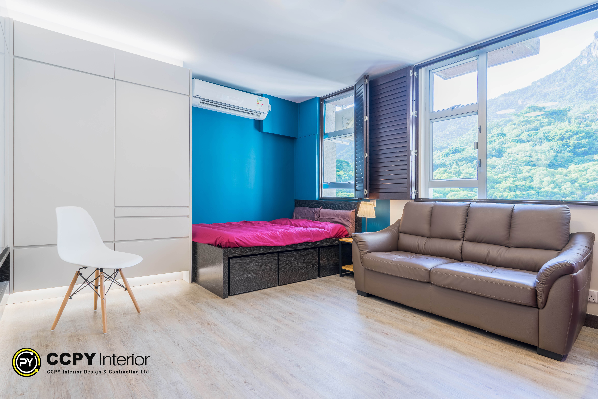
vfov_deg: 59.5
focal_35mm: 21
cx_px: 299
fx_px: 349
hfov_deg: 81.2
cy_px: 200
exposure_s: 1/60
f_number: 7.1
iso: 1000
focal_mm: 21
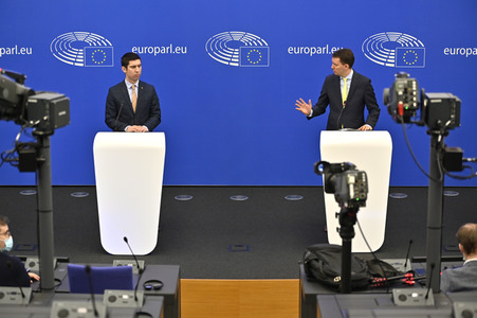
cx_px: 238
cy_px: 159
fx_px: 1086
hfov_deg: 24.8
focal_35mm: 82
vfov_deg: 16.6
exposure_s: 1/400
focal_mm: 82
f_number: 2.8
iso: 1600
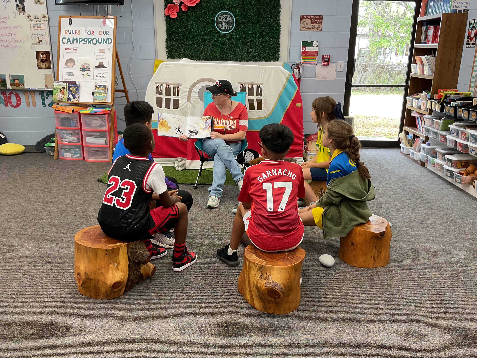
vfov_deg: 46.8
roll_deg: -0.9
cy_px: 179
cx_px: 245
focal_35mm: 30
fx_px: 413
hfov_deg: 60.0
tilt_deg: -17.1
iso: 64
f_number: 1.8
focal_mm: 3
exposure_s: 1/60
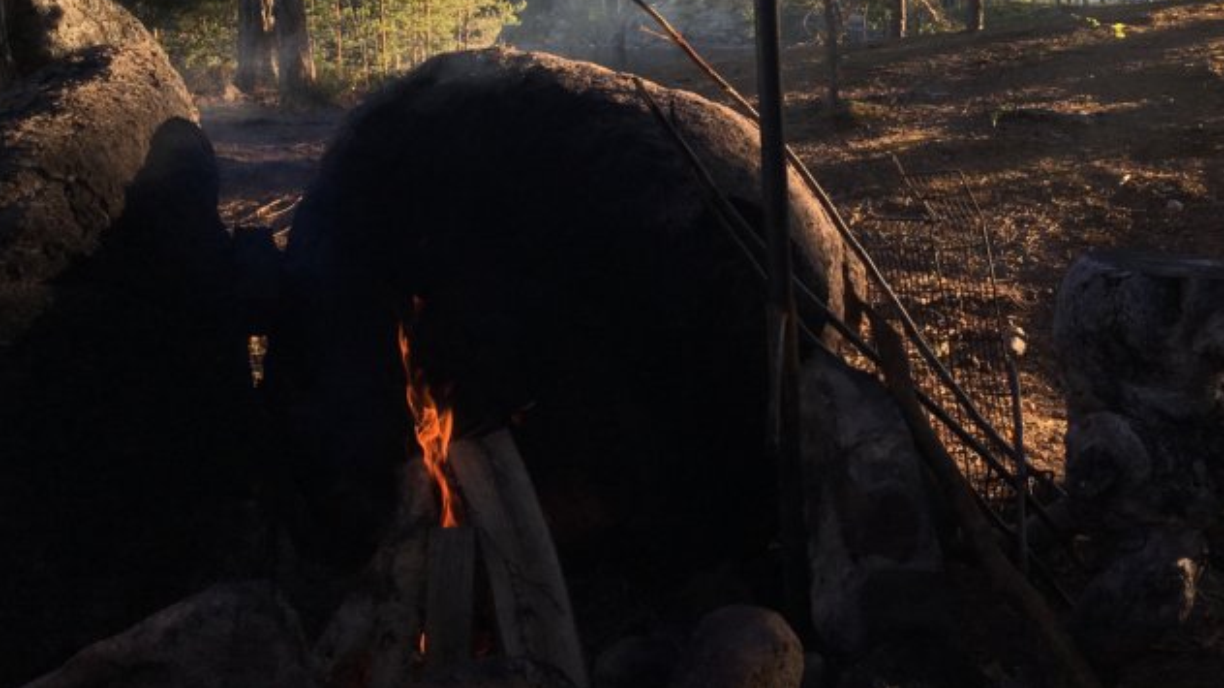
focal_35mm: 40
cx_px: 682
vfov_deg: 28.9
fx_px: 1298
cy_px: 116
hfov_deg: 50.4
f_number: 2.2
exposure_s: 1/739
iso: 25
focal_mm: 4.15
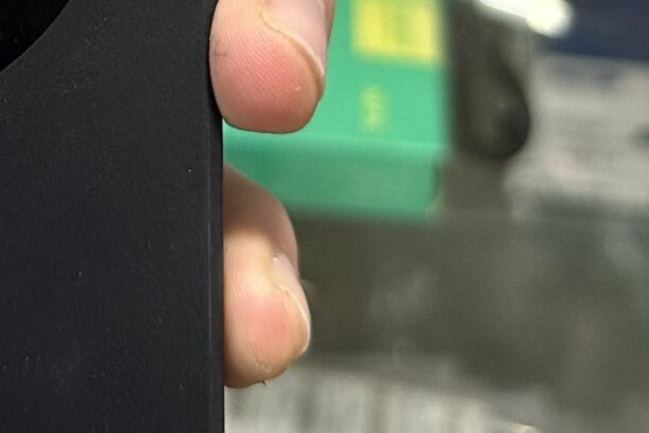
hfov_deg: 19.2
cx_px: 43
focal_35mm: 104
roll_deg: +0.3
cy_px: -305
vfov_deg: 12.2
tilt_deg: -39.3
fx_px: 1876
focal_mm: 6.86
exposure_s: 1/77
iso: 250
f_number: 1.78
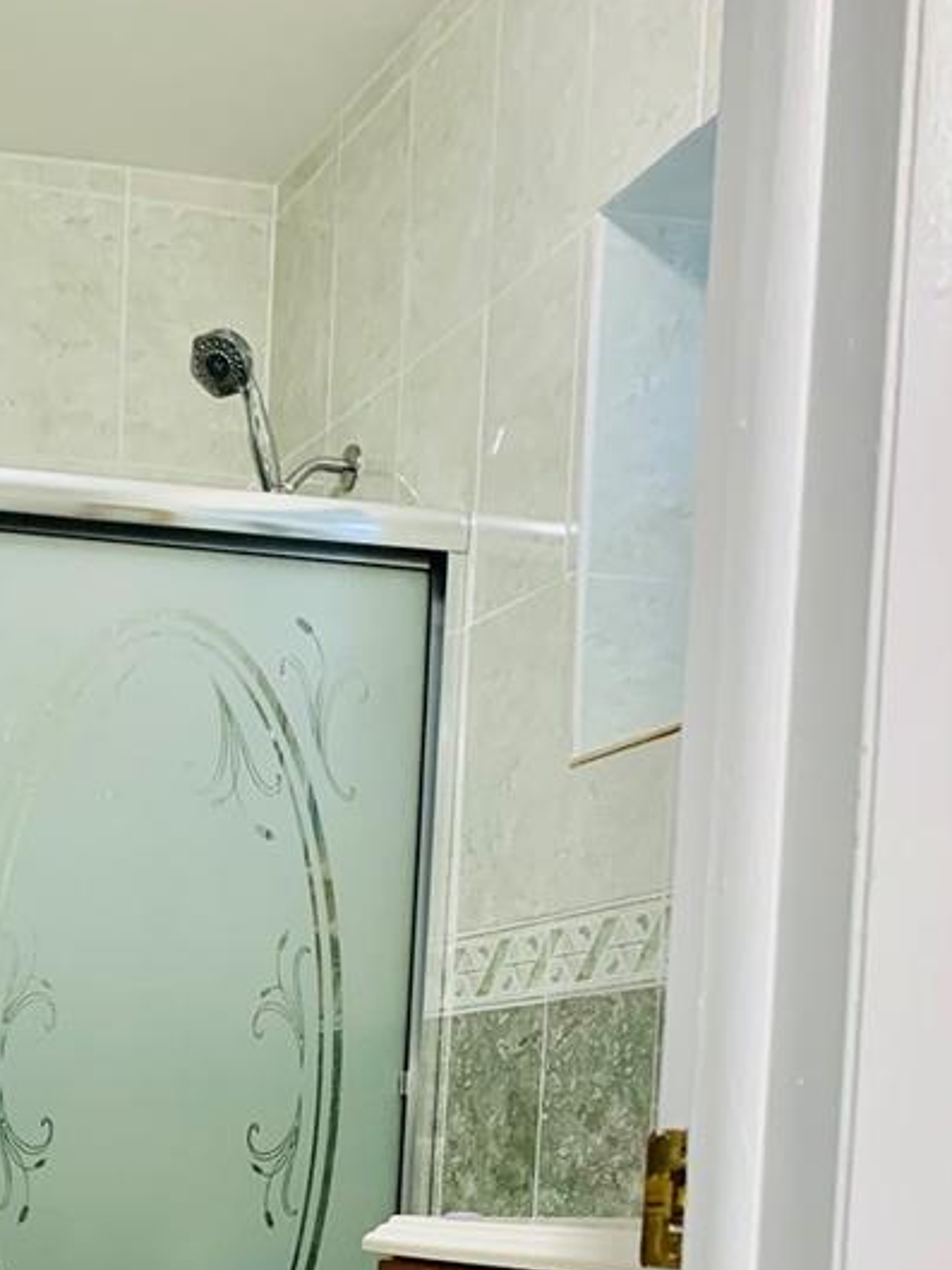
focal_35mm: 59
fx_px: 2163
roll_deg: -1.5
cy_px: 1376
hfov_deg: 23.5
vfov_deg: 29.6
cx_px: -55
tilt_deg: -5.1
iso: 200
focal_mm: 4.25
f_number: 1.8
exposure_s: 1/60
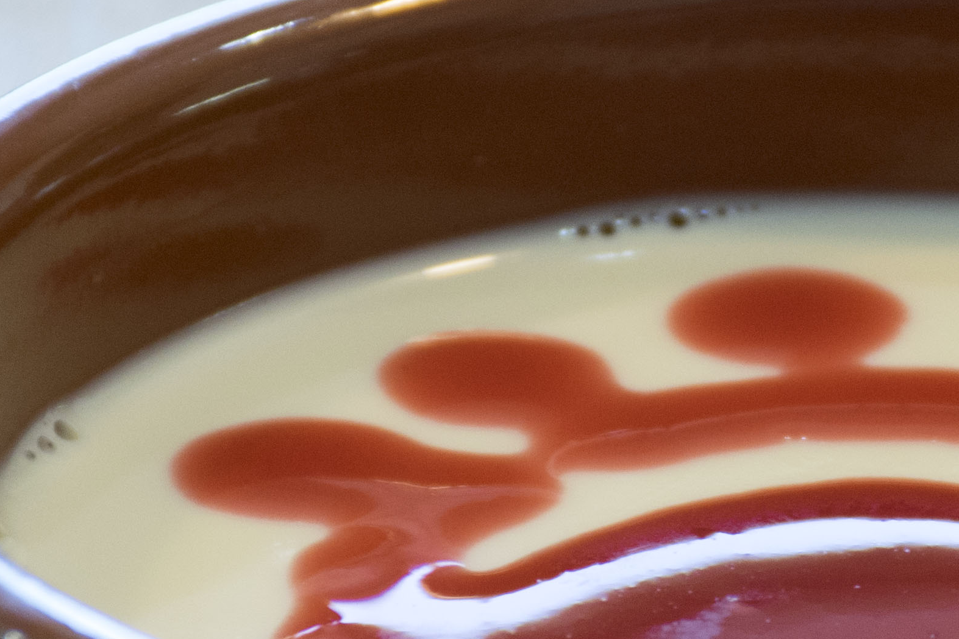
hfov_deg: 3.0
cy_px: 554
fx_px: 18594
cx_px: 735
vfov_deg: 2.0
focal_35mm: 698
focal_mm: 122
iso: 400
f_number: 5.6
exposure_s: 1/60
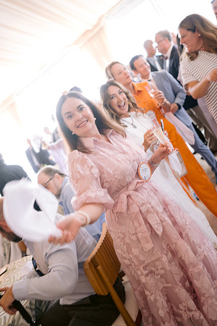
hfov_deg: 37.9
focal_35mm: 35
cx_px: 108
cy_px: 163
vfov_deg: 54.4
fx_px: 316
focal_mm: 35
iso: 1250
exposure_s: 1/100
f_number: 2
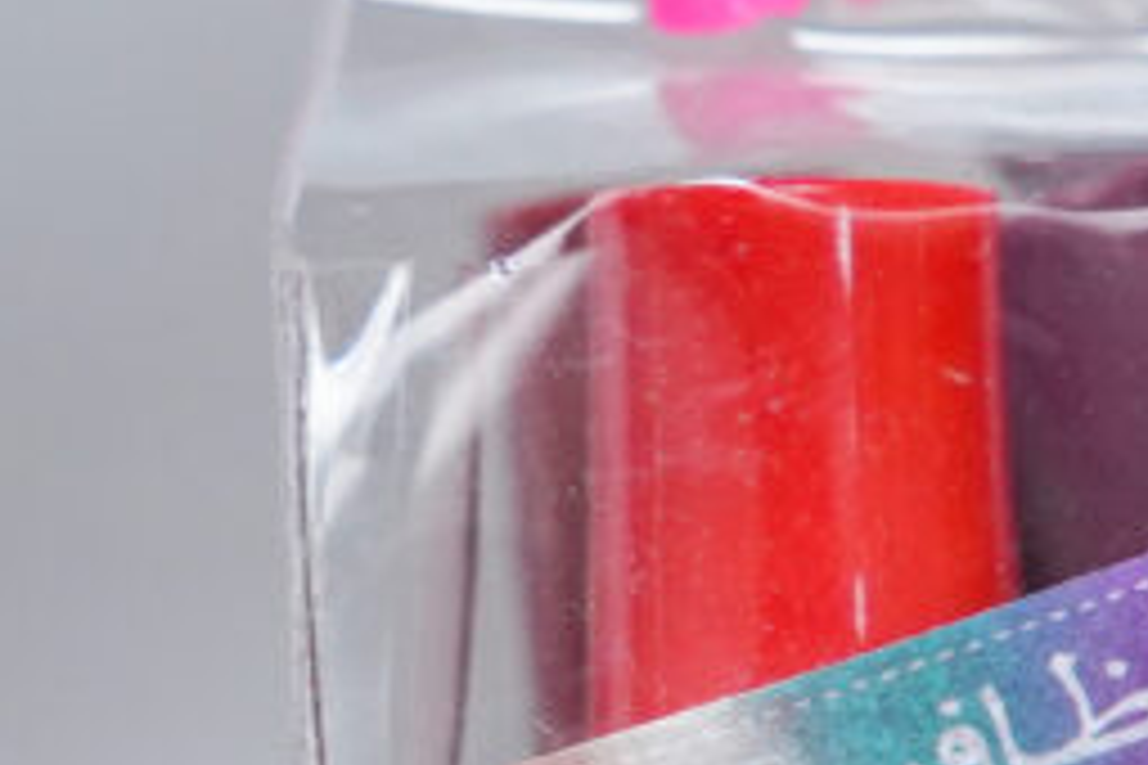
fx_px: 7621
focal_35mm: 239
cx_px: 1378
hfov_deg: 8.5
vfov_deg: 5.7
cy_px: 853
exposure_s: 1/640
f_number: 4.5
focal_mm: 58
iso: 3200
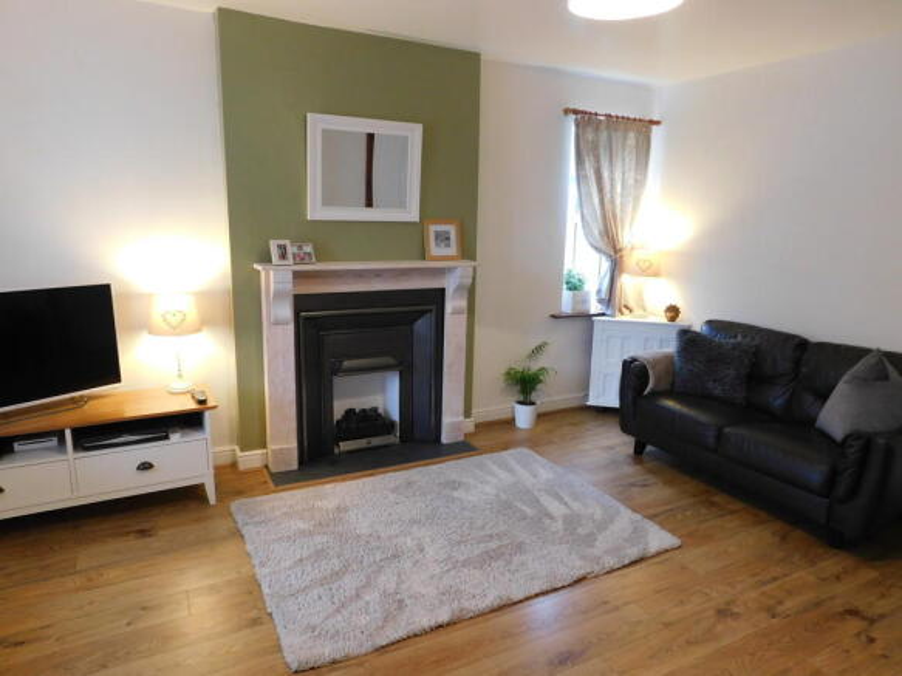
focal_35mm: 23
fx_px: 599
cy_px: 338
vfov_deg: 58.9
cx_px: 451
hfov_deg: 73.9
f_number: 3
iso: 400
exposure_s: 1/15
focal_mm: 4
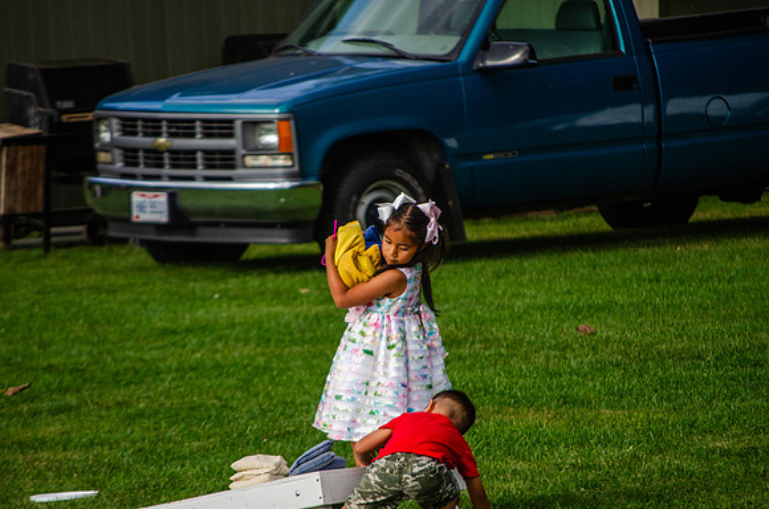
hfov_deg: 6.9
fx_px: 6394
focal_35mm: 300
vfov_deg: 4.6
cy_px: 254
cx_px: 384
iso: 200
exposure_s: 1/500
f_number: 5.6
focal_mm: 200
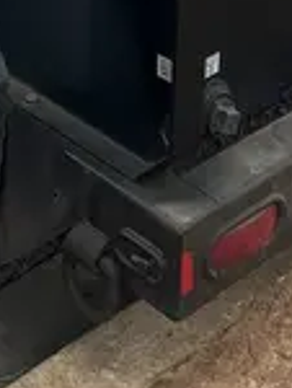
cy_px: -418
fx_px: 1424
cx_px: 70
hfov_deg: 11.7
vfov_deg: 13.1
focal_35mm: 127
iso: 50
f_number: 1.6
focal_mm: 5.1
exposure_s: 1/3413
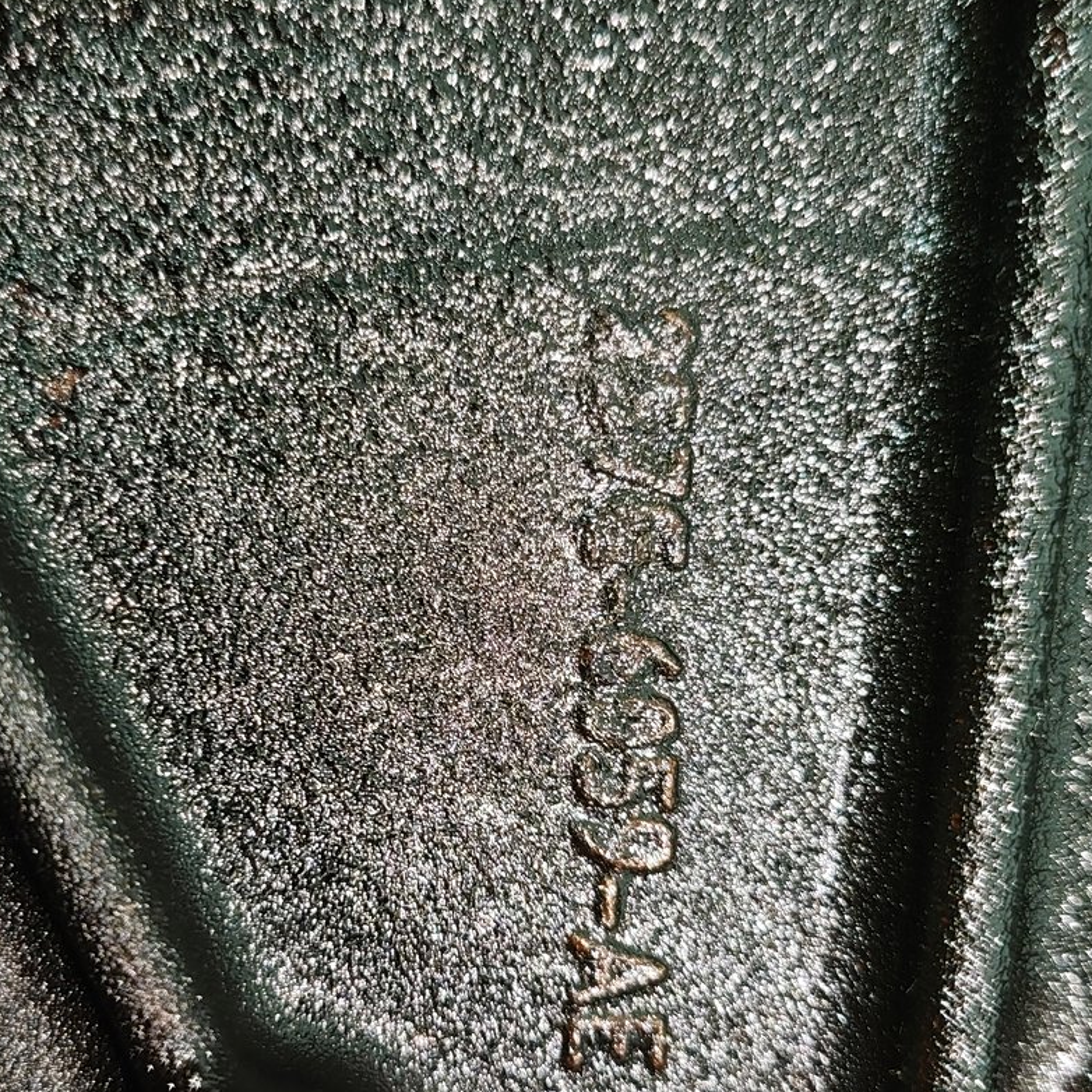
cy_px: 605
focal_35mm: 71
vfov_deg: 24.3
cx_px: 434
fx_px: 2534
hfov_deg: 24.3
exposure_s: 1/60
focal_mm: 6.07
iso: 400
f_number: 1.7
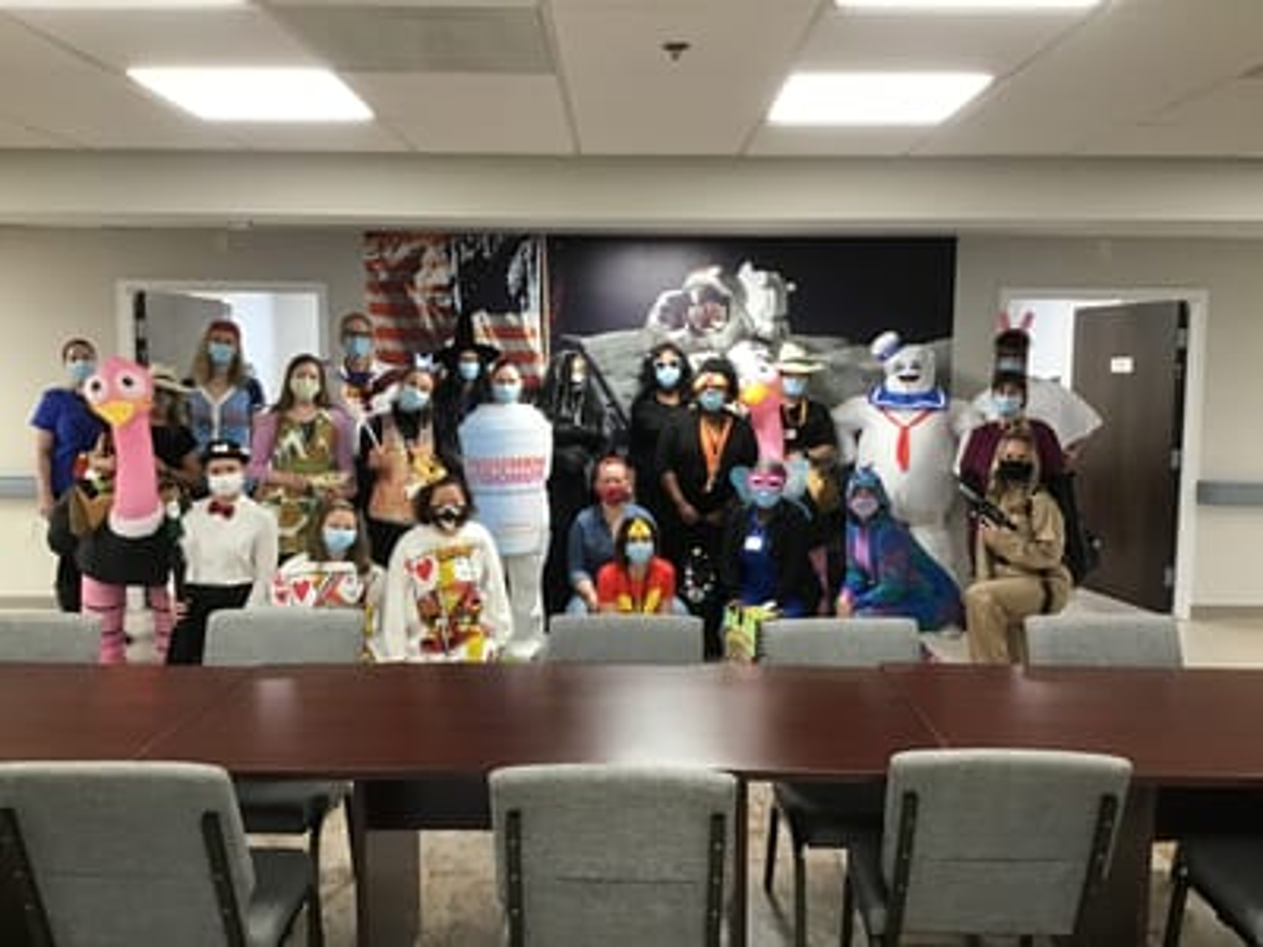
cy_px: 474
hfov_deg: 58.4
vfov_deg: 45.4
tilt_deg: -4.5
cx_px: 632
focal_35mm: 31
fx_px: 1131
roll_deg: -0.1
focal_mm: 3.3
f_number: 2.4
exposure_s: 1/30
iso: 160
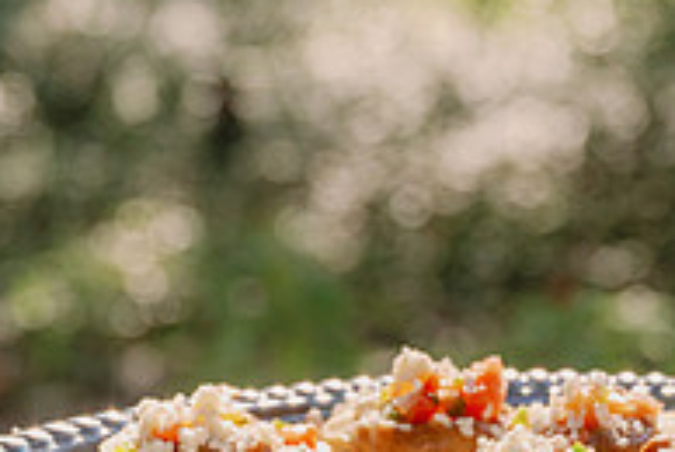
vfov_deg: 8.2
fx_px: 3136
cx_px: 560
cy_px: 462
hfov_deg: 12.2
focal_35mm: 167
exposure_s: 1/2000
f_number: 4.5
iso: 800
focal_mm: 56
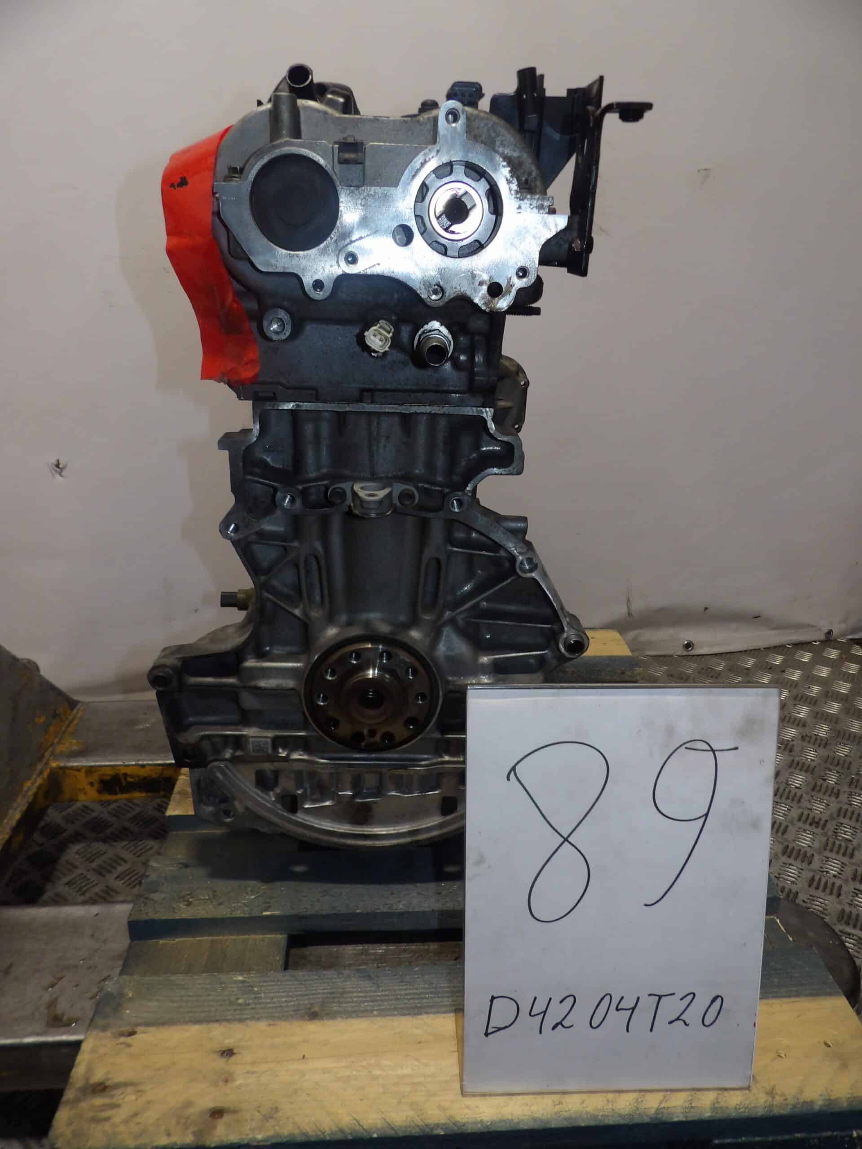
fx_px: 797
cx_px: 431
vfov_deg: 71.6
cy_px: 574
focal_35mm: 24
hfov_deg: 56.8
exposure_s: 1/60
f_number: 3.2
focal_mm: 4.3
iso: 160
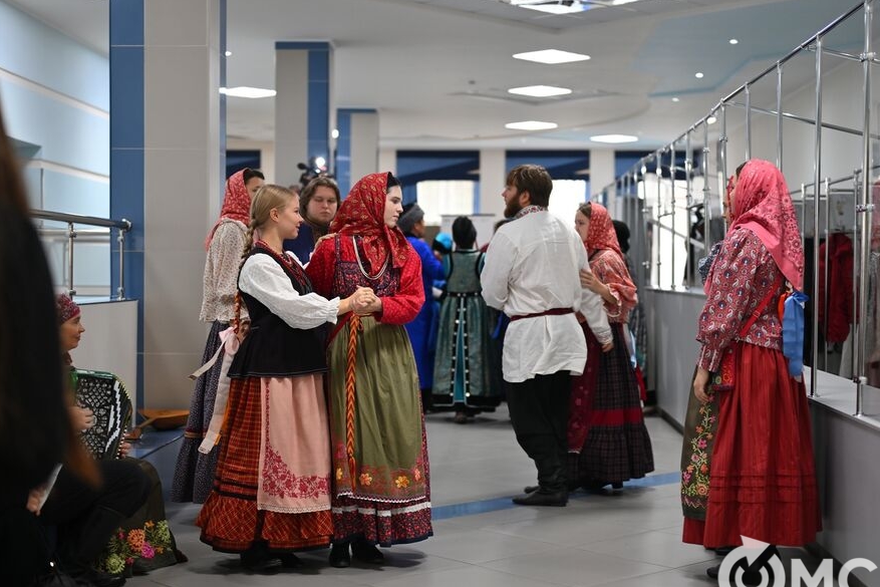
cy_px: 315
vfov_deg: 23.8
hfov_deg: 35.0
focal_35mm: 57
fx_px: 1393
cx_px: 434
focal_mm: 50
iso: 640
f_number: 1.8
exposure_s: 1/160
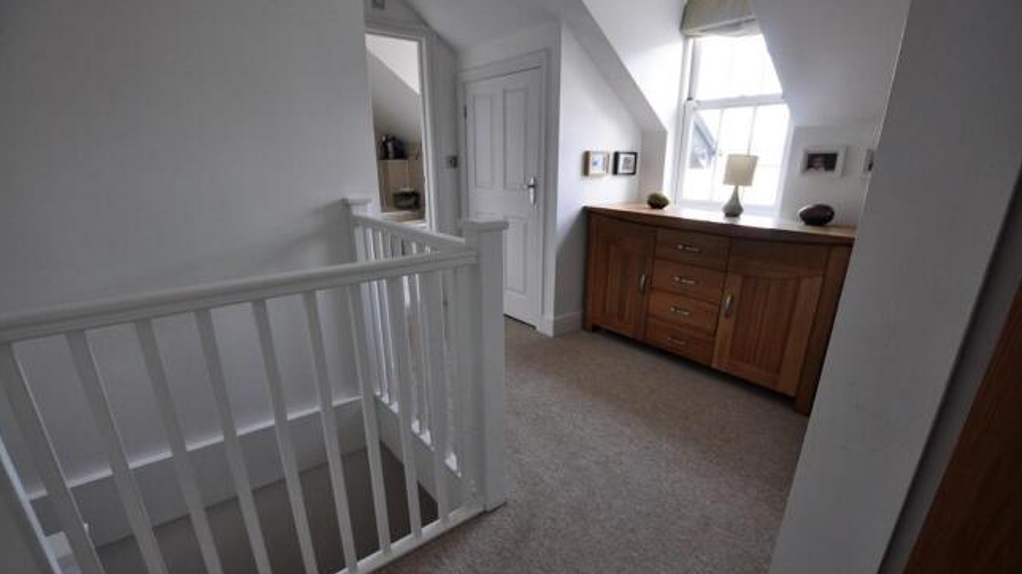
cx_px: 516
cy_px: 316
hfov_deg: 99.4
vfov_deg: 66.9
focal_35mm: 16
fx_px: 434
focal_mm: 10
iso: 720
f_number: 4
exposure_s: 1/60
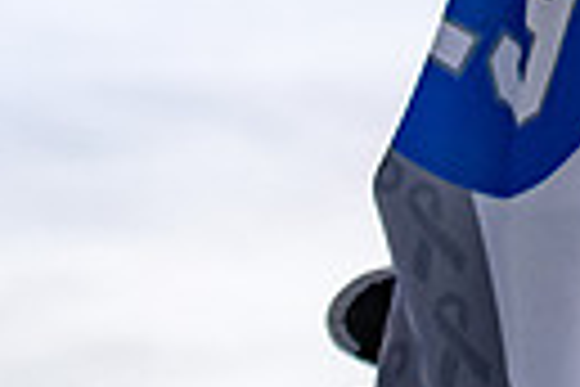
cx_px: 1156
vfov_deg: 2.9
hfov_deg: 4.3
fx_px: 7604
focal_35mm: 472
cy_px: -308
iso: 2000
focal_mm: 70
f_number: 3.2
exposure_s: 1/800
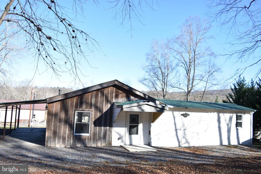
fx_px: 196
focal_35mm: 27
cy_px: 87
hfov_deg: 67.4
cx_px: 130
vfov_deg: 47.9
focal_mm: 18
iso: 100
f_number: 4.5
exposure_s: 1/250
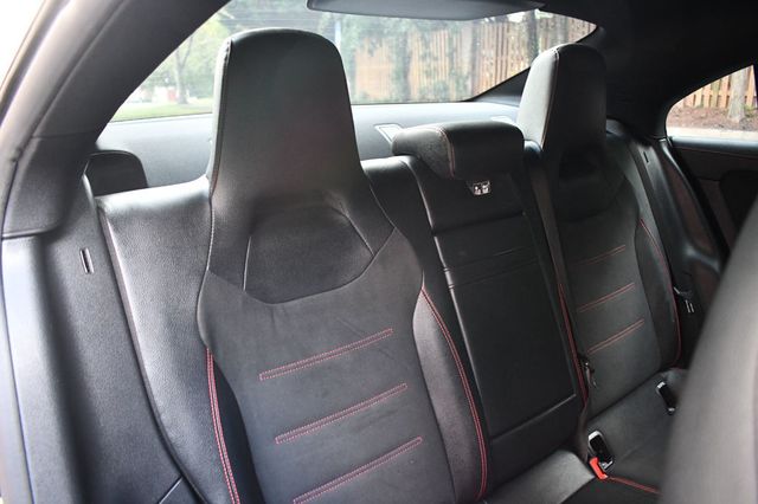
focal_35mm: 27
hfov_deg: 67.4
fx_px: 568
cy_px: 252
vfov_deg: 47.9
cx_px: 379
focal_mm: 18
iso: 3200
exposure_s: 1/100
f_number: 3.5
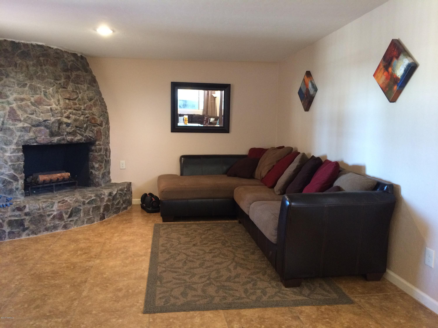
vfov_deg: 48.2
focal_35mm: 29
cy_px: 164
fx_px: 367
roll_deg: -0.3
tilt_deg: -8.4
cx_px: 219
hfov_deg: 61.7
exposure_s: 1/24
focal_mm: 4.15
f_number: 2.2
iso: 320
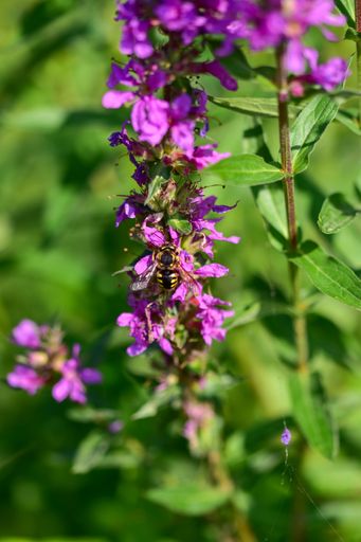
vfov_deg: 13.0
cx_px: 180
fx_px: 2370
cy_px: 271
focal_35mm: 158
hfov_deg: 8.7
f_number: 3.3
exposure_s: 1/1600
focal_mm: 105
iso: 100
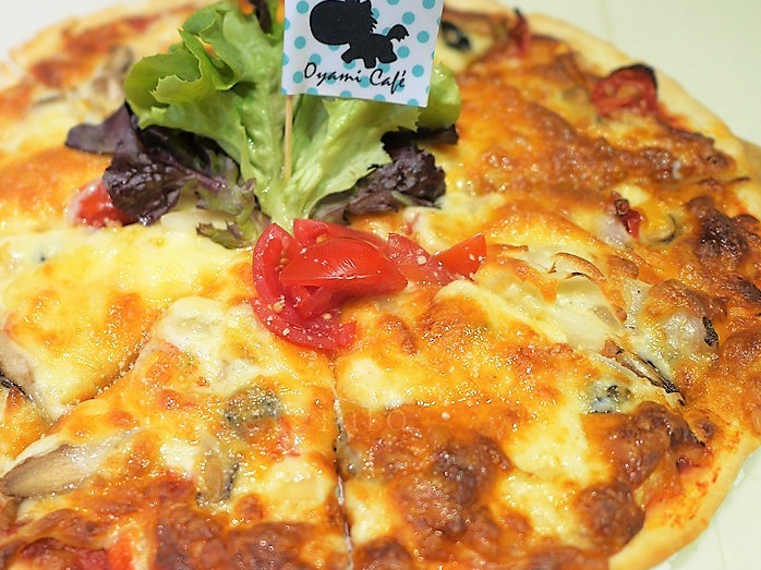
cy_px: 342
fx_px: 945
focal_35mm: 43
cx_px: 319
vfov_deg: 33.5
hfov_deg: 43.7
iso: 200
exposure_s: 1/125
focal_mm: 15
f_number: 1.8
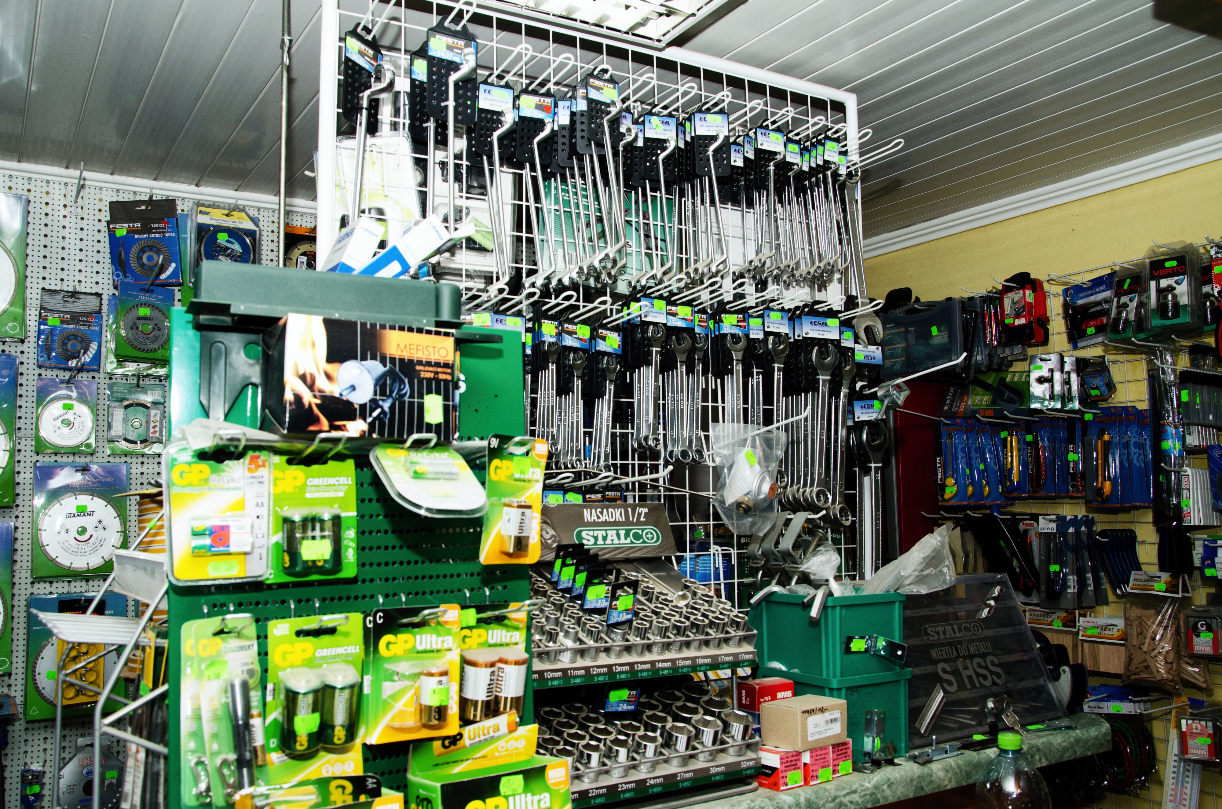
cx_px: 611
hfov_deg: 59.6
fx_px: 1067
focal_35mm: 32
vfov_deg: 41.5
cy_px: 404
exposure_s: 1/250
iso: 800
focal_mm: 21
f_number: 7.1
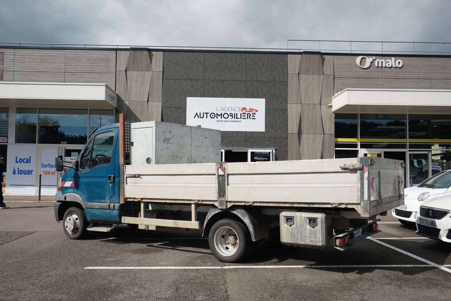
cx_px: 226
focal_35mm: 34
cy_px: 150
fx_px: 432
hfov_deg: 55.1
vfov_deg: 38.4
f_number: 5.6
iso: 100
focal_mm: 23
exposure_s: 1/320
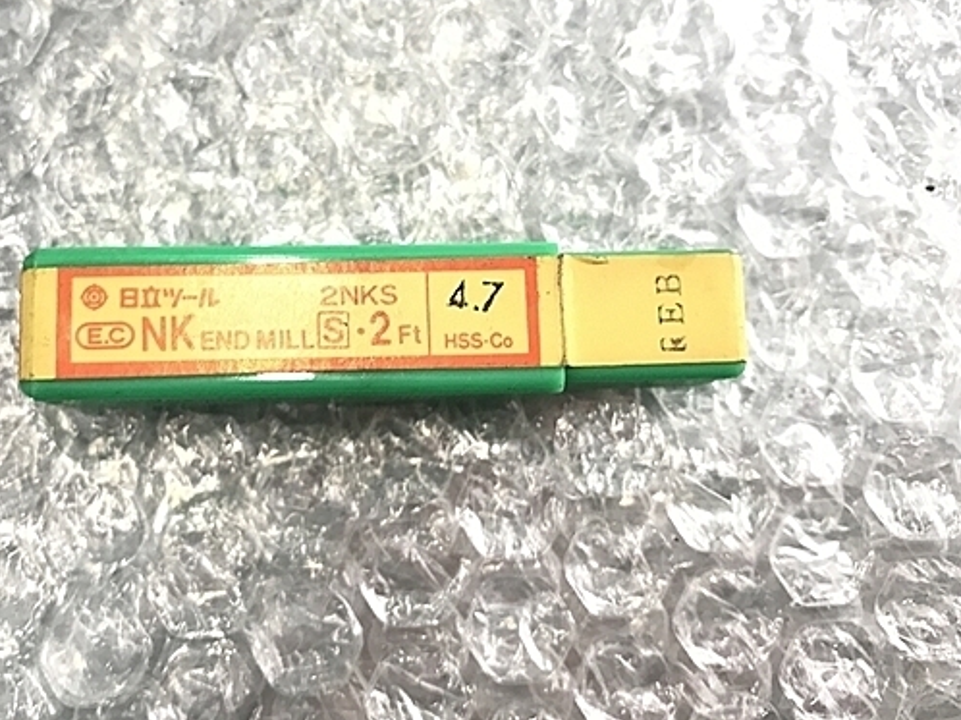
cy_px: 342
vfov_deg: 39.6
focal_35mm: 36
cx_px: 359
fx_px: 999
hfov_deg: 50.8
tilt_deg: -83.2
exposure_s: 1/20
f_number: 1.8
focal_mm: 3.99
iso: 32
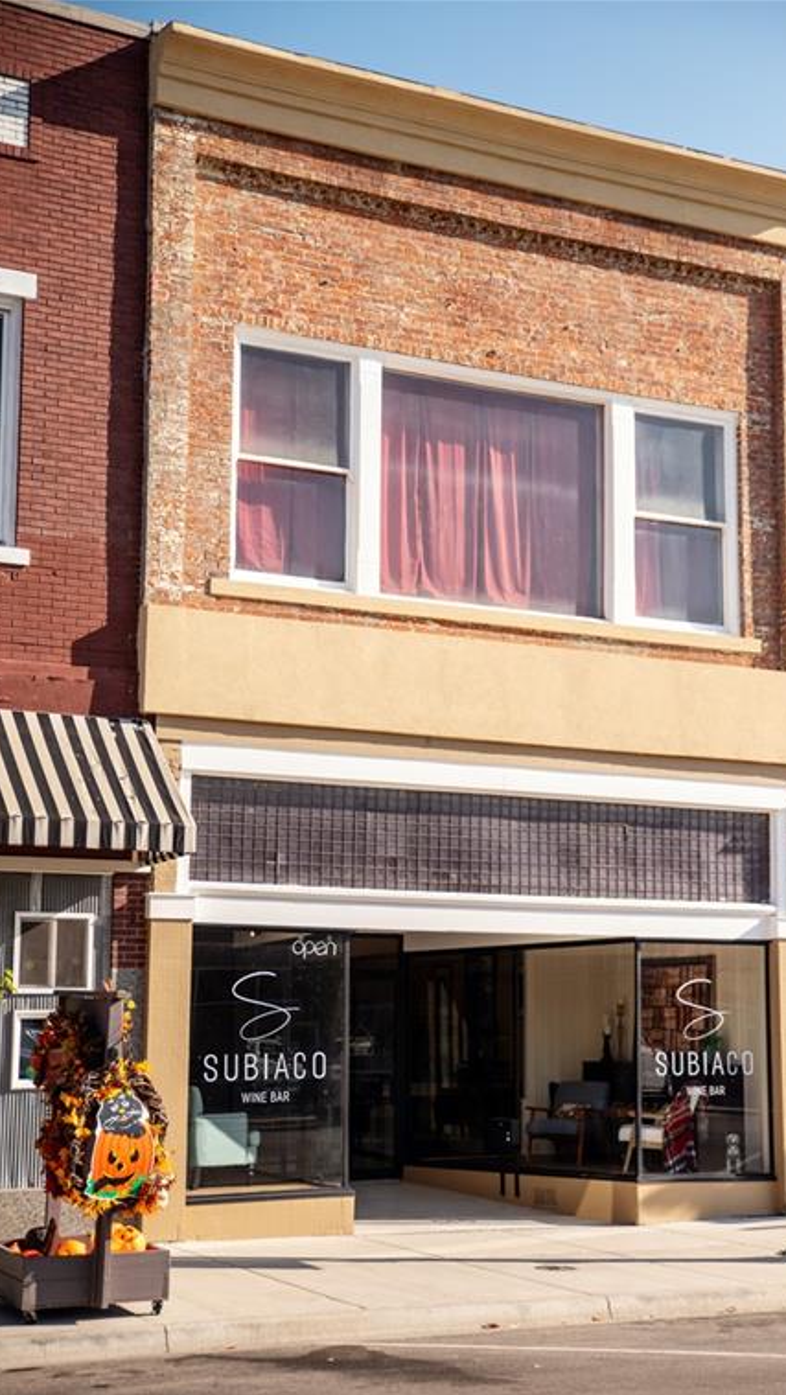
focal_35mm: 53
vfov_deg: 39.2
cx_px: 457
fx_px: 1962
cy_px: 705
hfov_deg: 22.6
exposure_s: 1/8000
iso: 80
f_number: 2.8
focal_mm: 50
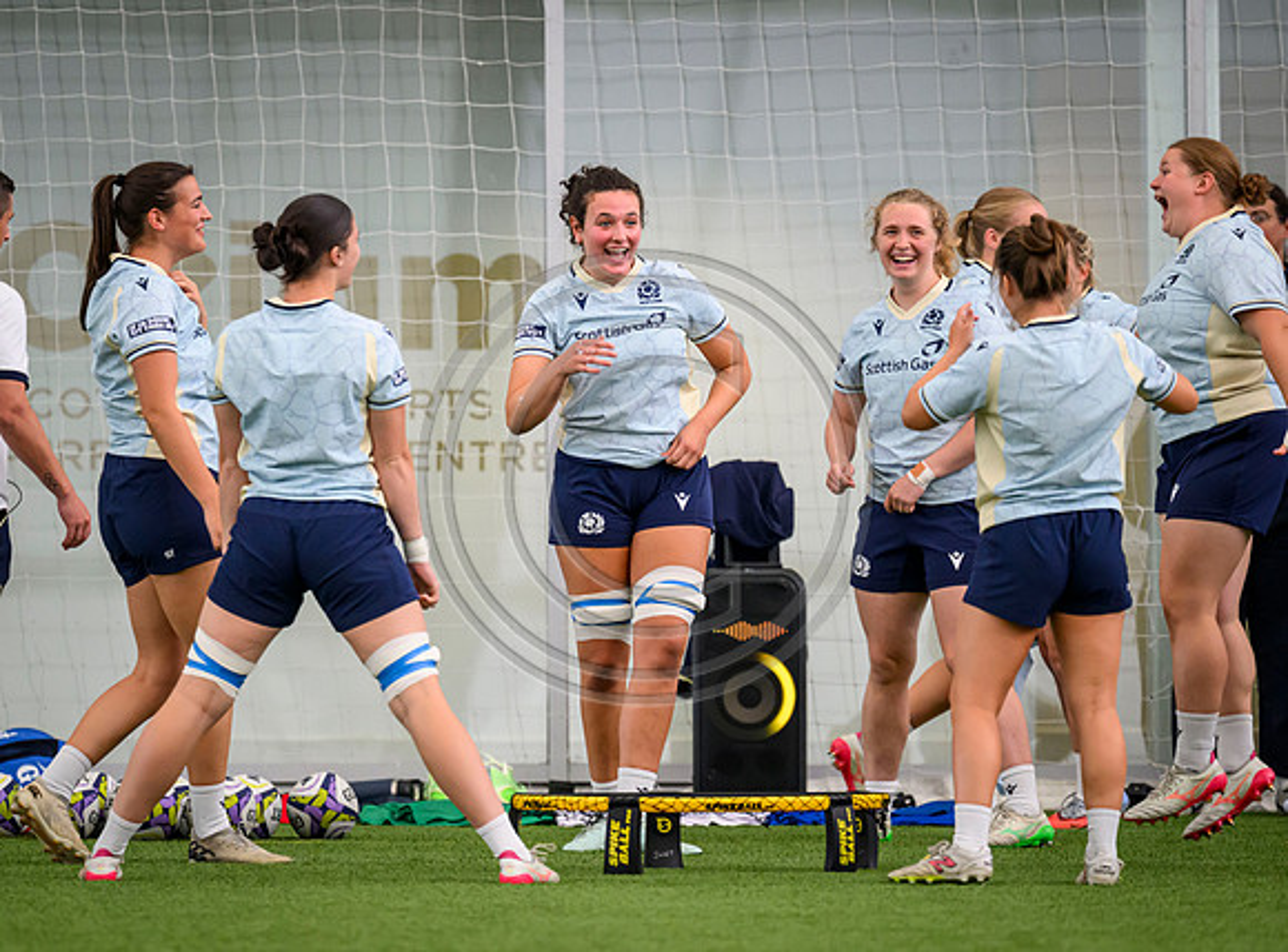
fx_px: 26743
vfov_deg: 2.0
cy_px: 445
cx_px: 604
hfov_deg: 2.8
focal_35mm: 722
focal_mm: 560
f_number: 4
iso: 3200
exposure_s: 1/640
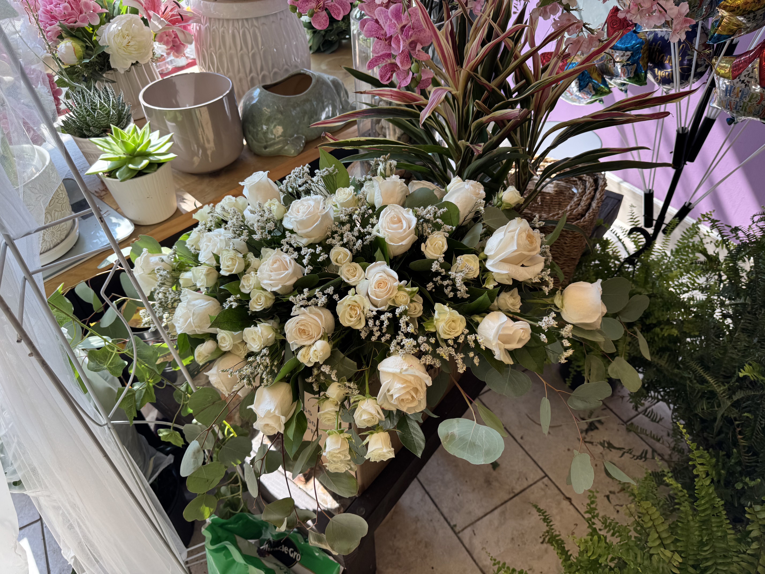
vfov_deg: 56.8
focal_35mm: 24
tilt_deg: -43.9
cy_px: 287
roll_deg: +3.2
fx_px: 530
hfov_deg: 71.6
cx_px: 382
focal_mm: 6.76
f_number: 1.78
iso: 80
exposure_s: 1/308
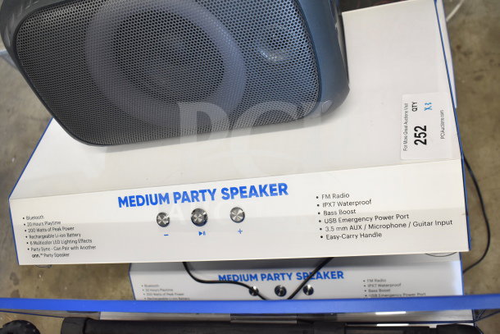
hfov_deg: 55.1
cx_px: 250
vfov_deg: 38.4
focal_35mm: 34
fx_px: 479
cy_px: 167
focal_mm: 23
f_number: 3.8
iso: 1250
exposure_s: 1/40
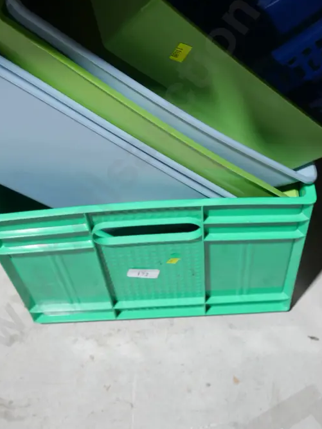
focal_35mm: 46
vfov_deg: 40.3
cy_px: 119
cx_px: 163
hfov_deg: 31.5
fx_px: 571
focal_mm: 15
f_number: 3.6
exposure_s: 1/60
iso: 400
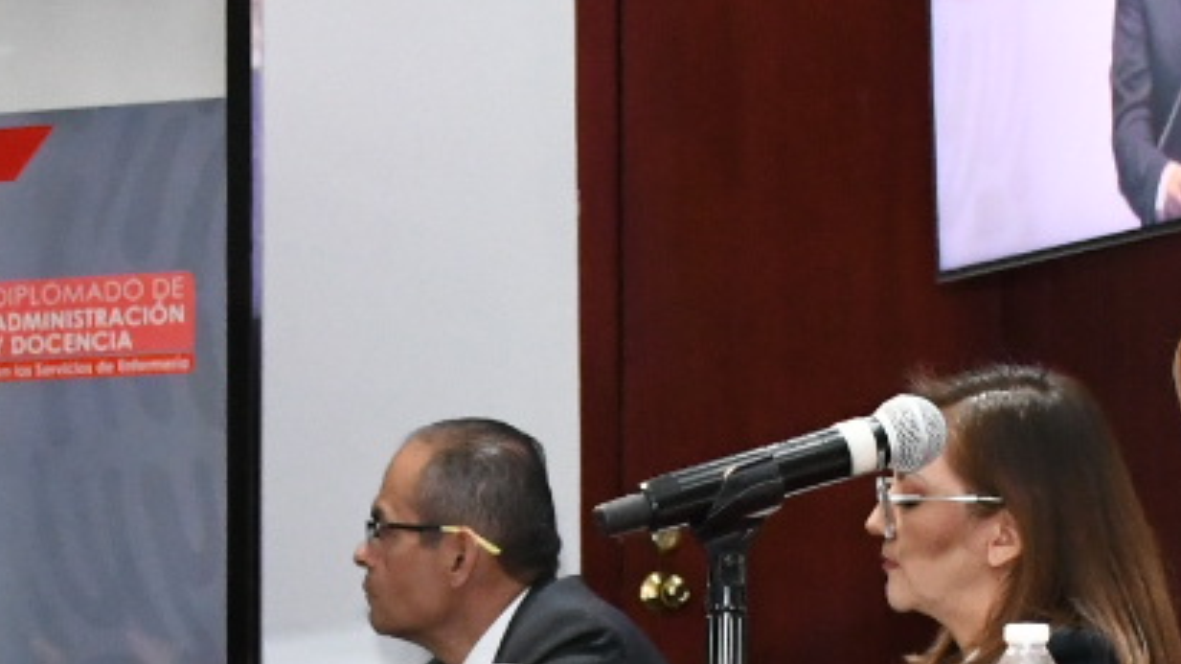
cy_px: 997
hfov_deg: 11.6
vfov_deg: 6.4
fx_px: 5824
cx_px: 586
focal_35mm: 186
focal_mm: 30
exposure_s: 1/125
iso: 4000
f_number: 5.6
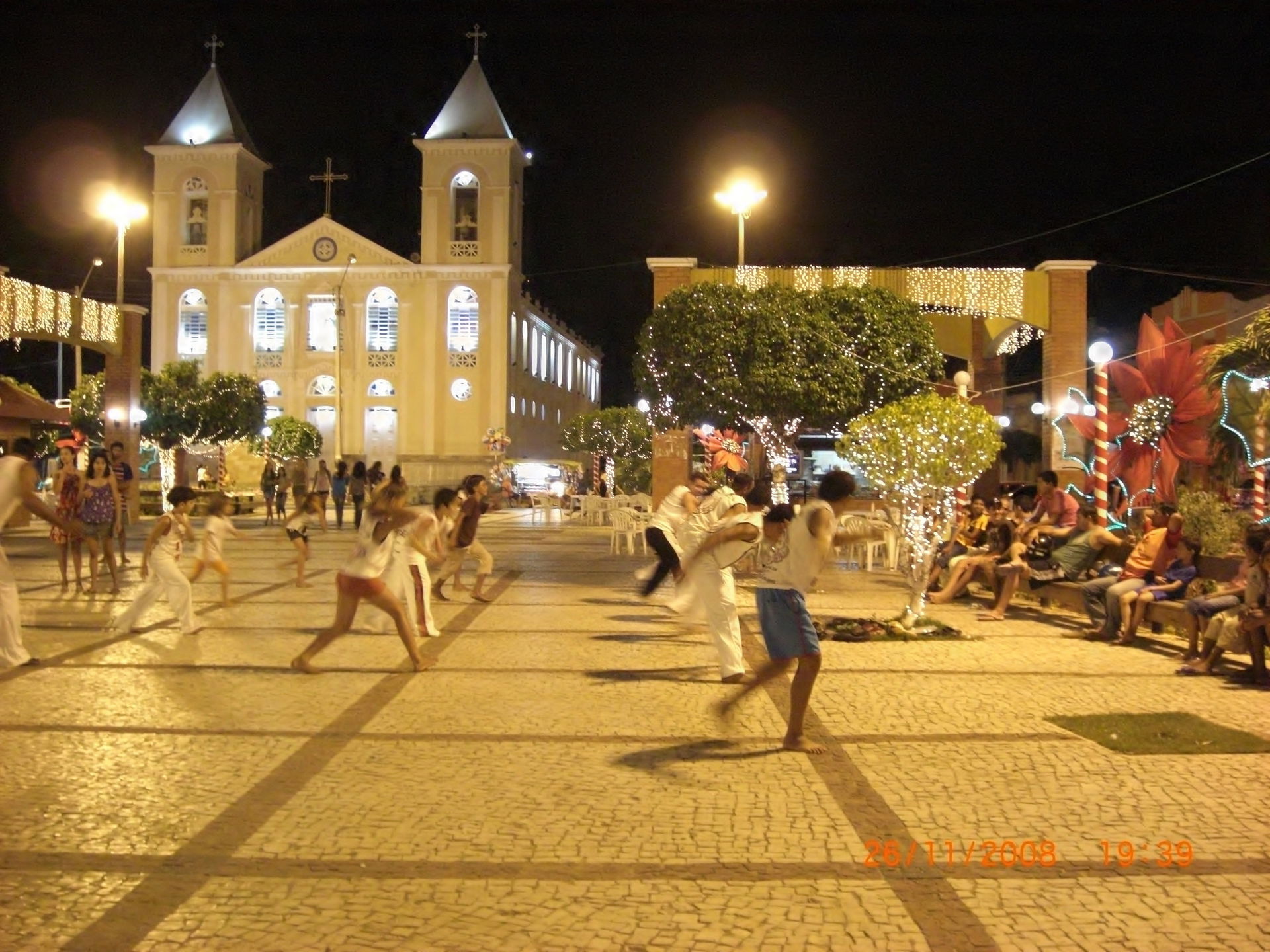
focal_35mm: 38
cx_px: 635
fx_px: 1394
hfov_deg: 49.0
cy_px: 476
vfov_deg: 37.7
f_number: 2.8
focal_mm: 7.9
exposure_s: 1/15
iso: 800
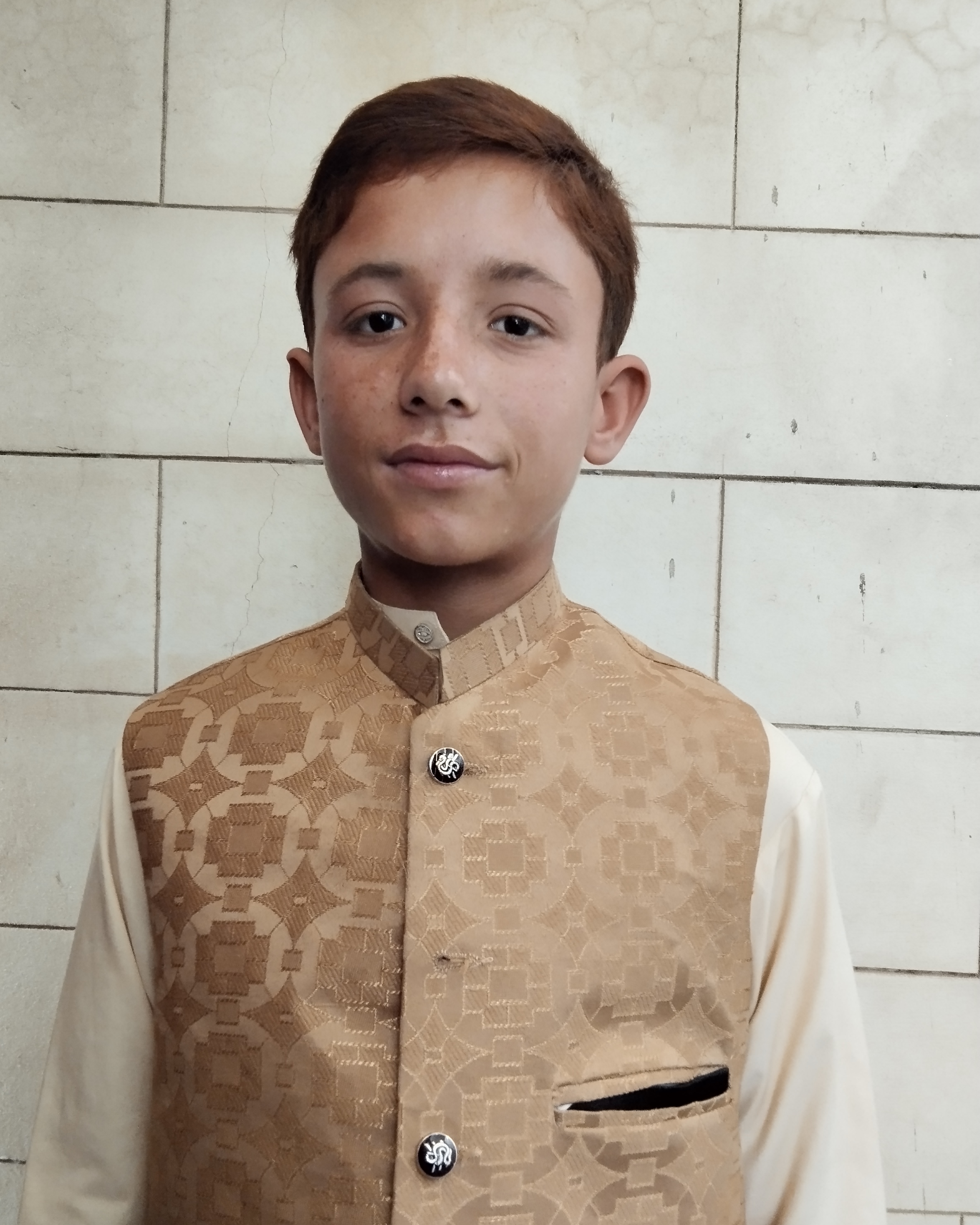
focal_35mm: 28
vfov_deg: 62.1
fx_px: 1015
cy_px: 664
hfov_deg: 51.5
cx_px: 474
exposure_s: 1/120
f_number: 2
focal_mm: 2.78
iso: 172
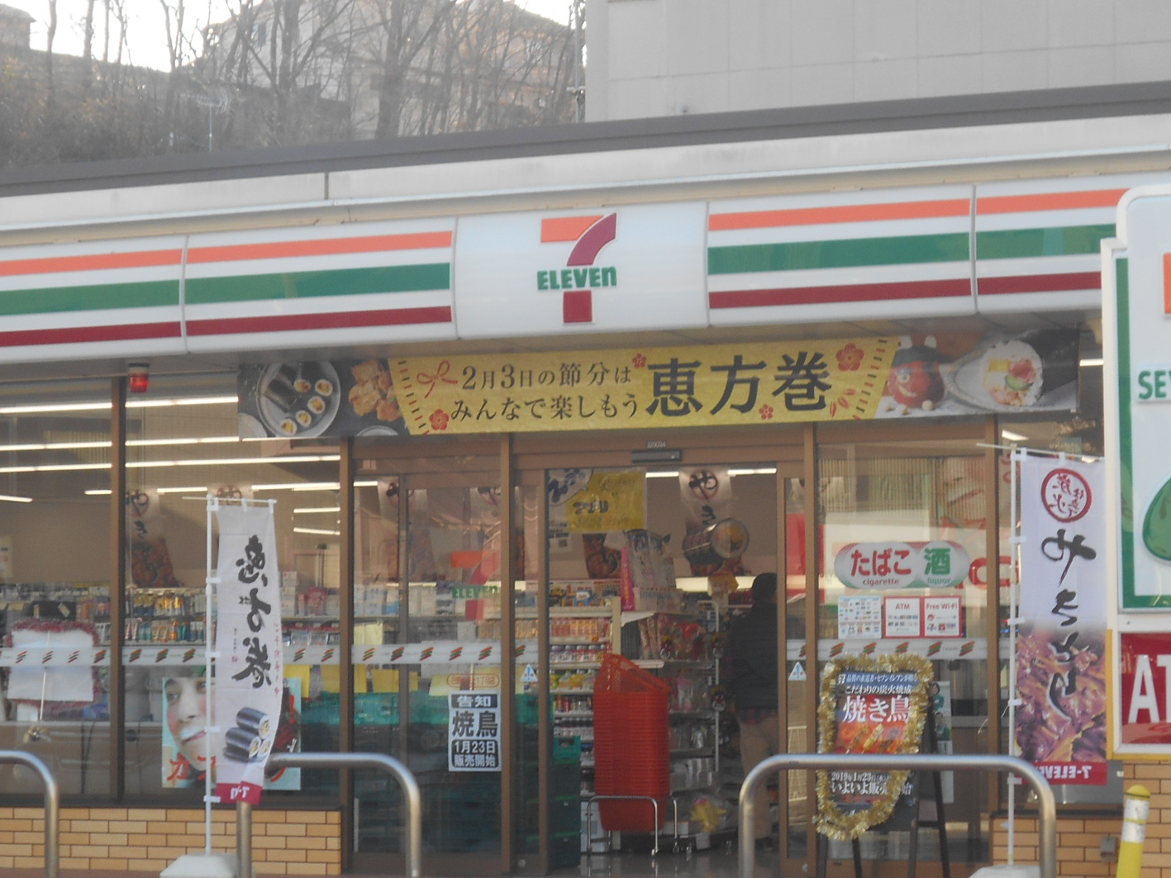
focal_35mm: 93
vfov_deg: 15.9
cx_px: 638
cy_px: 501
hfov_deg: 21.1
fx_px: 3146
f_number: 4.9
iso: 80
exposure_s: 1/100
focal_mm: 10
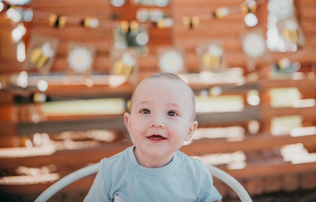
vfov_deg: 33.1
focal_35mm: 39
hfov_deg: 49.9
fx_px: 339
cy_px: 86
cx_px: 174
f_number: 1.6
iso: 64
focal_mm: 35
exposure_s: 1/1250
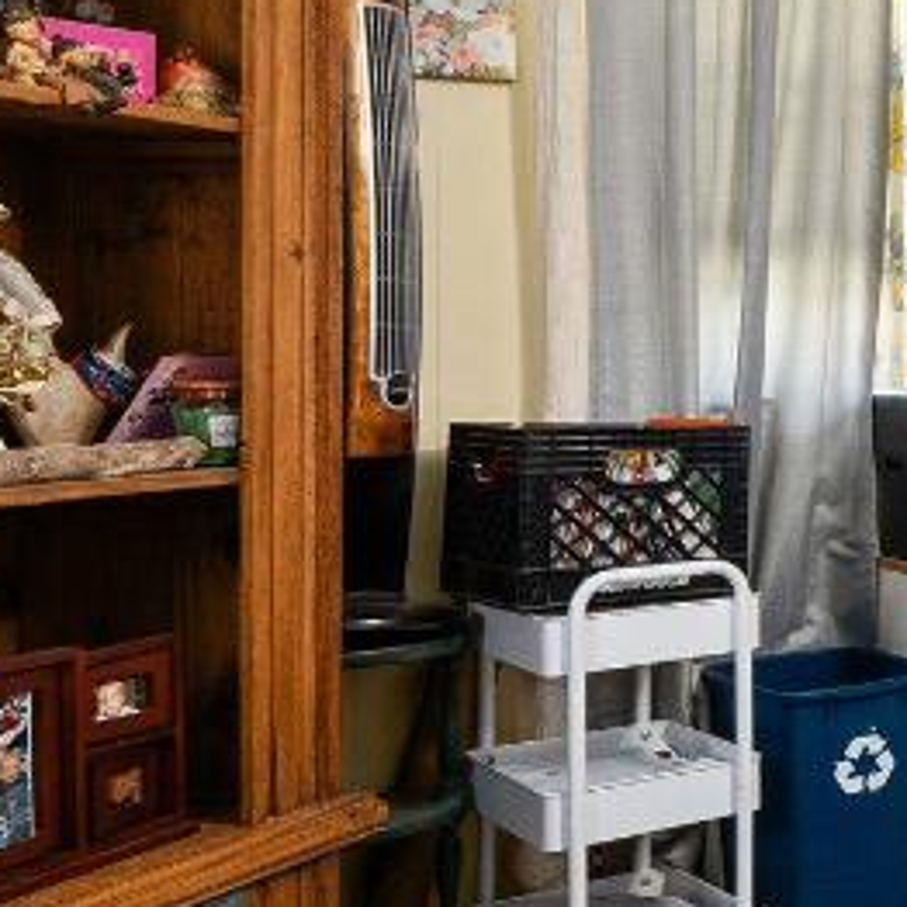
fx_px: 1660
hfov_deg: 21.1
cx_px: 1613
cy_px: 339
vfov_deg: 30.4
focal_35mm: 56
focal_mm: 10
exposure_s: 1
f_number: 8
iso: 500
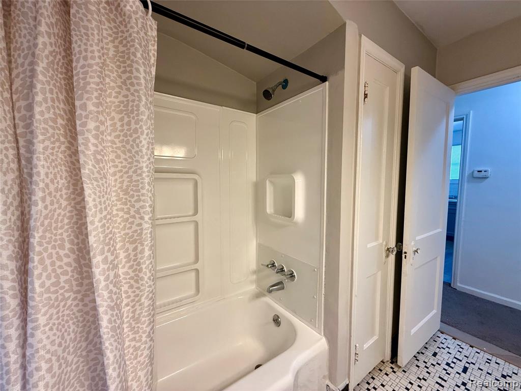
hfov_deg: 102.1
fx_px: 211
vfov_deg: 85.7
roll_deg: +0.4
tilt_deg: -4.1
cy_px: 196
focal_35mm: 14
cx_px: 260
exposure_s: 1/120
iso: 200
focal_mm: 2.22
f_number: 2.2
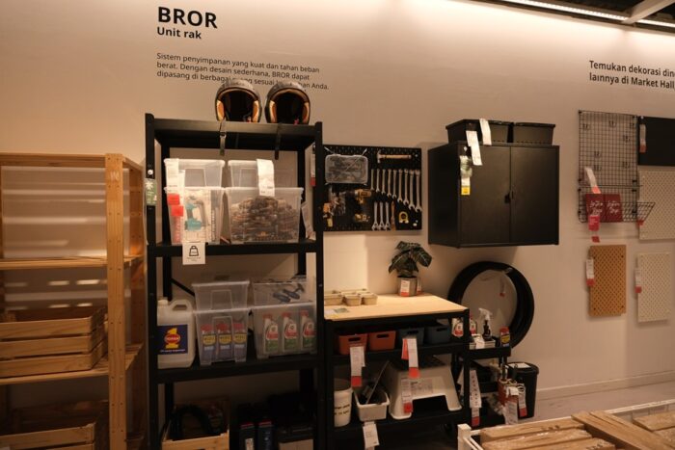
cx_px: 338
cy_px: 225
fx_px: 431
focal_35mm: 23
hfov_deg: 76.1
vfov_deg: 55.1
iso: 1600
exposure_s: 1/100
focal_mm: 15
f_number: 3.5
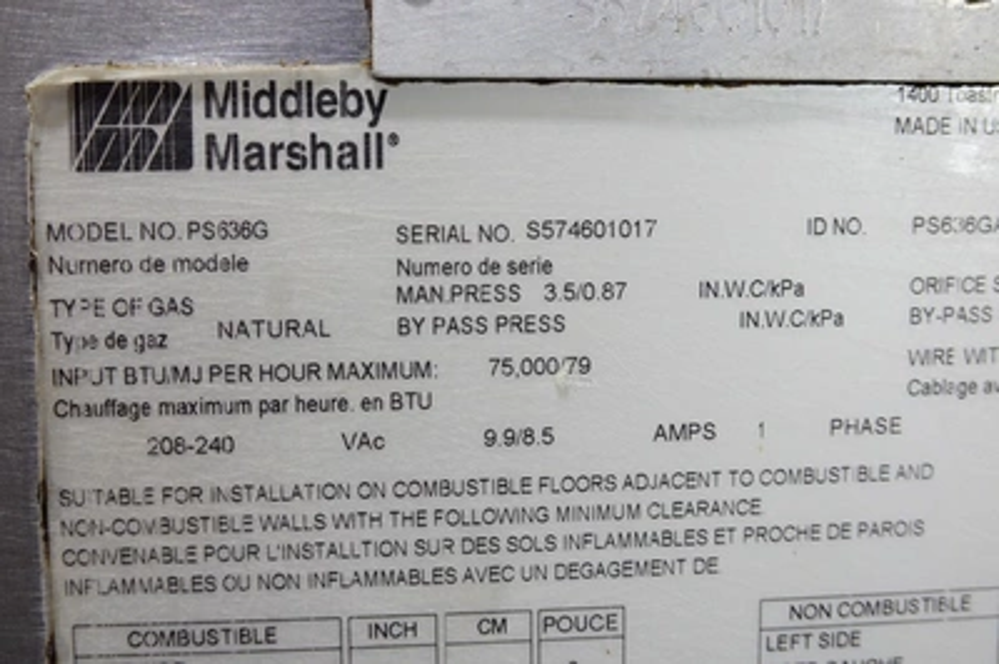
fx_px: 1359
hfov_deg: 40.4
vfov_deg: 27.5
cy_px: 332
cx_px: 500
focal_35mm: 49
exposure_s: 1/50
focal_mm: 18.63
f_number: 4
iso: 500
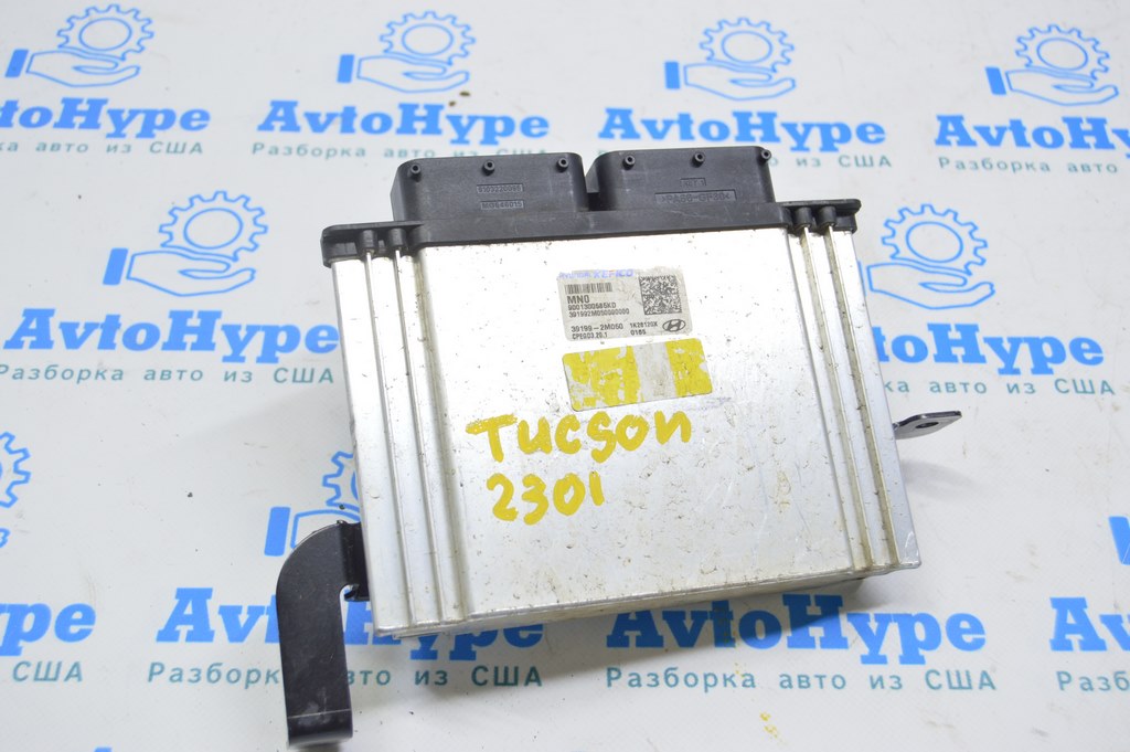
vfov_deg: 28.9
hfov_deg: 42.4
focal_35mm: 46
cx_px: 565
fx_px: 1458
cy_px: 376
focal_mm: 31
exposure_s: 1/20
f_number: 5.6
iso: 400
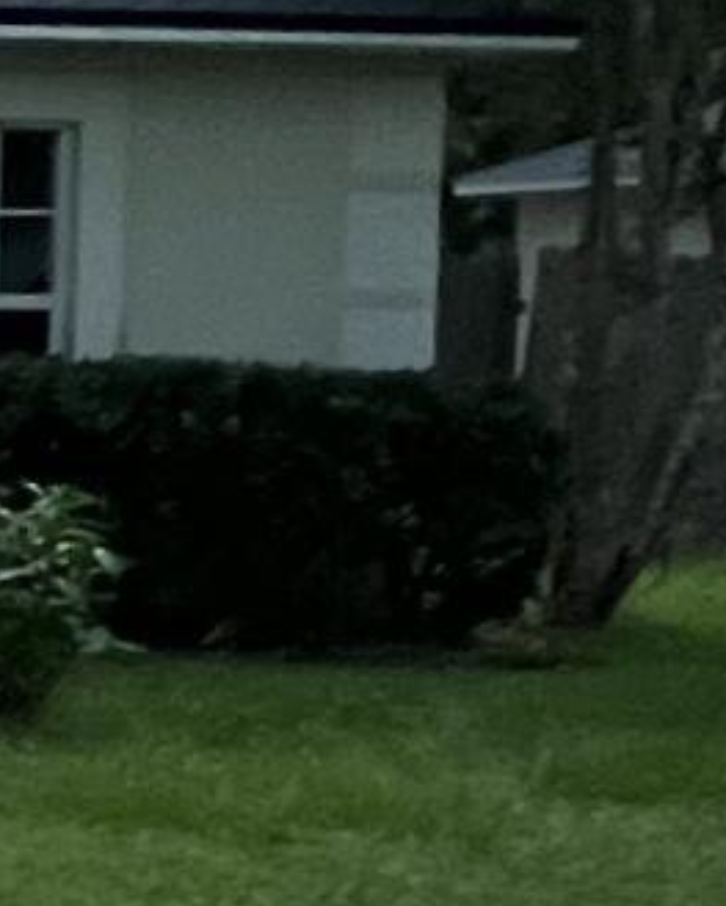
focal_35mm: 116
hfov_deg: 10.3
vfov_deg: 16.6
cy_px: 467
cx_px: -1319
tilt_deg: -3.4
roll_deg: -1.1
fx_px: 3111
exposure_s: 1/60
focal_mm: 1.57
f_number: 1.8
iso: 500
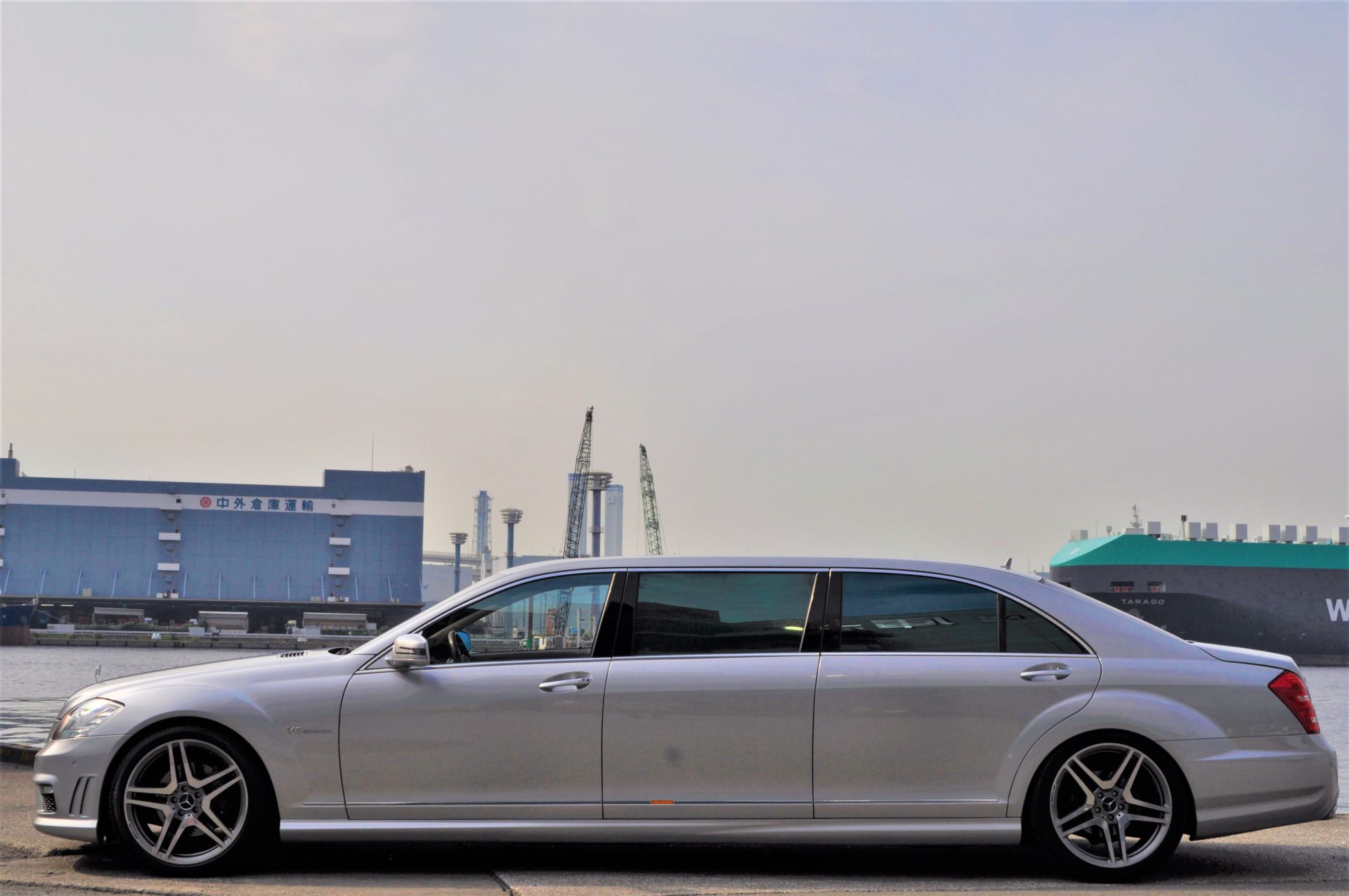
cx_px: 674
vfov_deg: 26.4
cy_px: 448
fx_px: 1909
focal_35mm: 51
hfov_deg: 38.9
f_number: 9
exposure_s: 1/320
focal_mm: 34
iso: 200
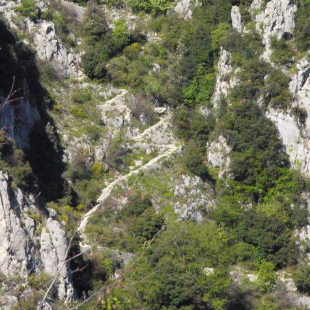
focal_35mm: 346
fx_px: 3506
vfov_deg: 5.1
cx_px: 96
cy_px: 66
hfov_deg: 5.1
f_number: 8
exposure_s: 1/1000
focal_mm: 30.4
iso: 400
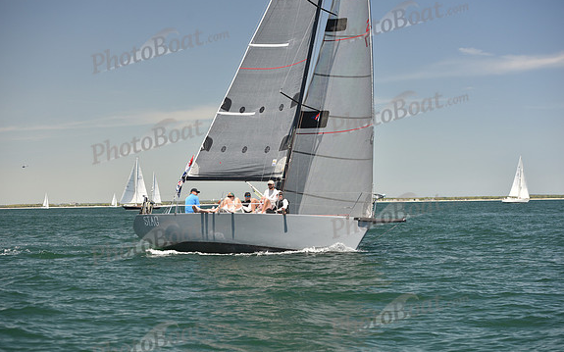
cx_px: 281
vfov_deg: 18.1
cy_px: 176
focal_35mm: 72
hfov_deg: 28.6
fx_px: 1106
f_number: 4
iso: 250
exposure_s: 1/800
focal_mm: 70
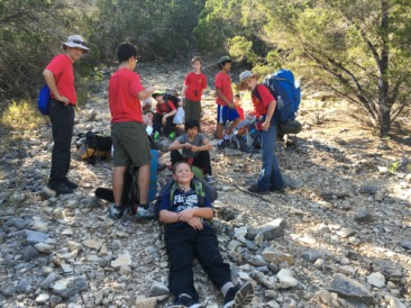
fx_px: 344
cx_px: 206
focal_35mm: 29
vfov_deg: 48.2
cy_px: 154
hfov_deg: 61.7
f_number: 2.2
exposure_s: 1/120
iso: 25
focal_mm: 4.15
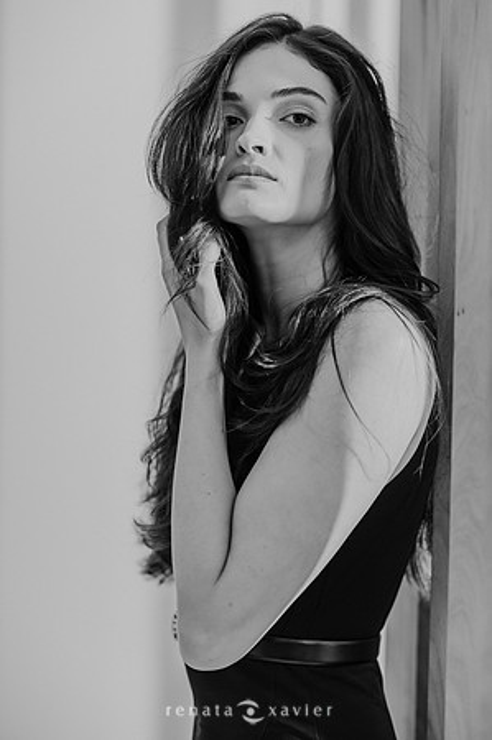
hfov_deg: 16.0
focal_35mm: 85
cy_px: 370
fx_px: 1746
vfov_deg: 23.9
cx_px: 246
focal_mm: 85
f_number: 2
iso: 200
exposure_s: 1/200
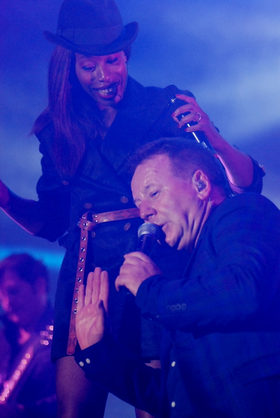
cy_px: 209
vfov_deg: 11.8
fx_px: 2024
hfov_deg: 7.9
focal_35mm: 174
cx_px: 140
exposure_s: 1/400
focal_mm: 116
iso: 1600
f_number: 2.8
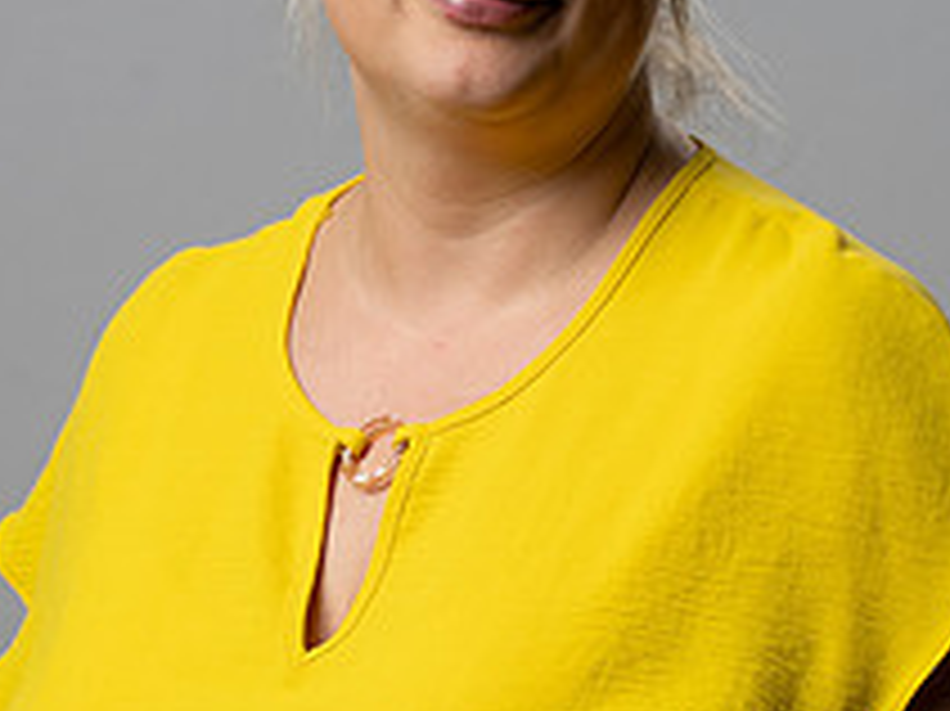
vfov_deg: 4.0
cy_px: 382
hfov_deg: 5.4
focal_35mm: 369
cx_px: 455
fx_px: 10121
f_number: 7.1
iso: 160
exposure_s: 1/160
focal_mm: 180
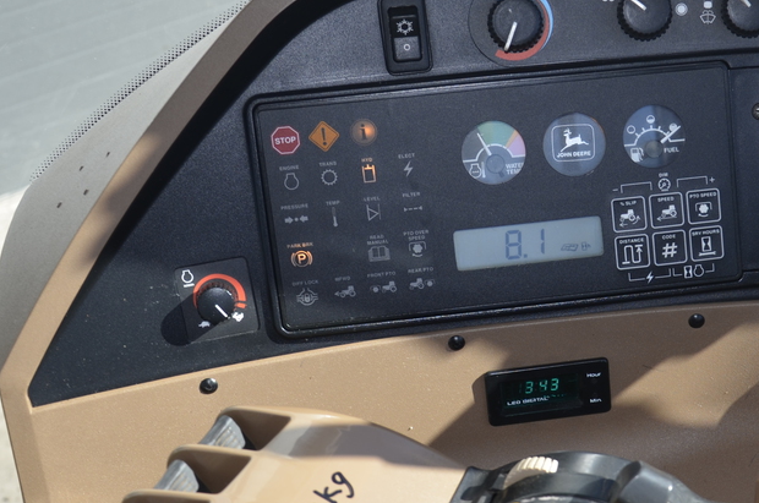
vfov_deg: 20.8
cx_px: 627
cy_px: 272
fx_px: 1369
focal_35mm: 65
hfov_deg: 30.1
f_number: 4.5
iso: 100
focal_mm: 21
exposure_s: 1/200
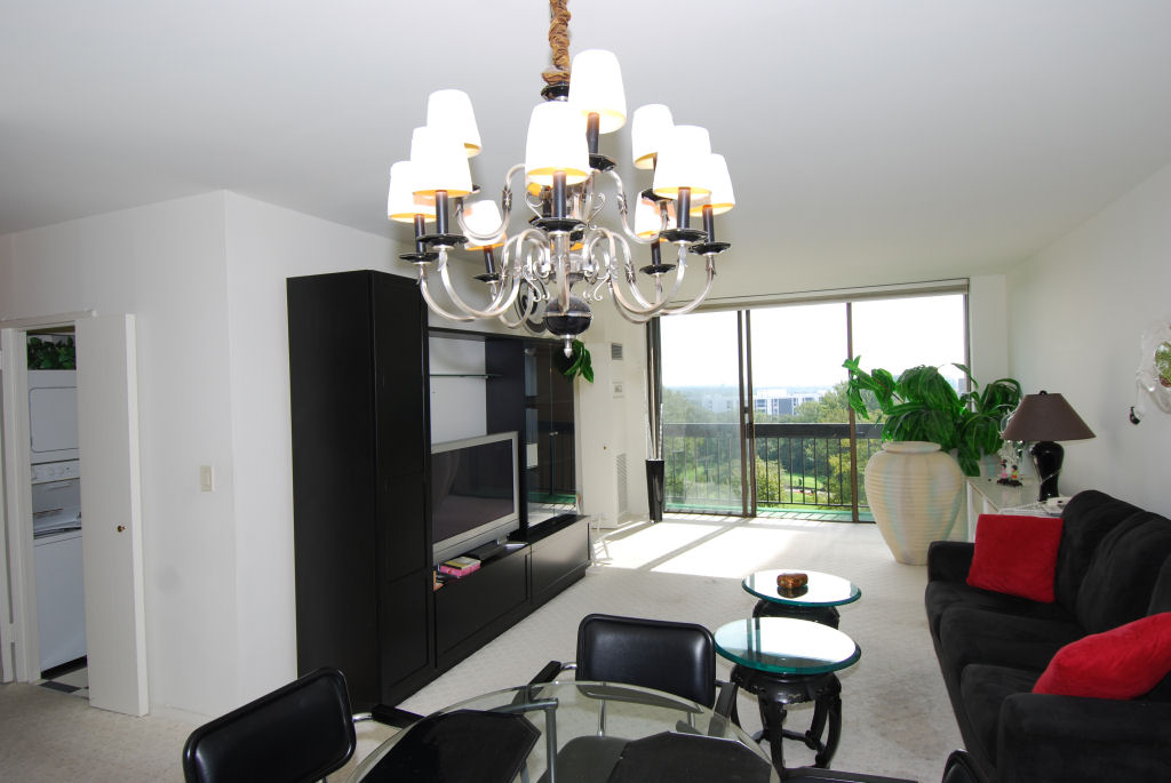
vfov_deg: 63.3
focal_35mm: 20
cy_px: 392
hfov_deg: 85.4
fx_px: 635
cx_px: 586
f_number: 5.6
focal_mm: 13
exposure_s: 1/125
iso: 100
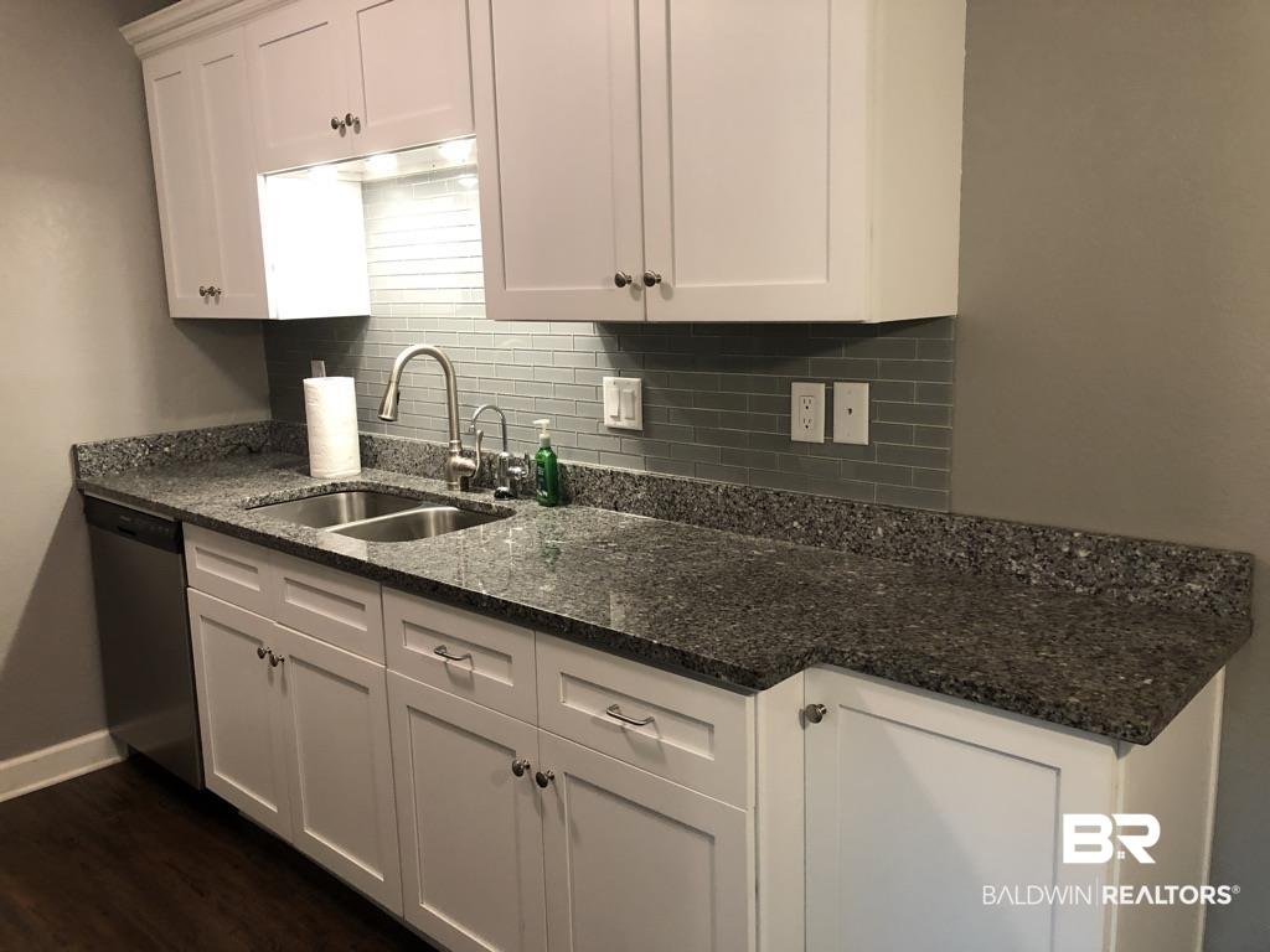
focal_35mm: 28
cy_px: 476
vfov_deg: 49.7
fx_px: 1027
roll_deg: +1.5
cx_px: 635
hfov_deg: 63.4
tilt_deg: -11.9
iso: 64
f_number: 1.8
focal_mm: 3.99
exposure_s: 1/15
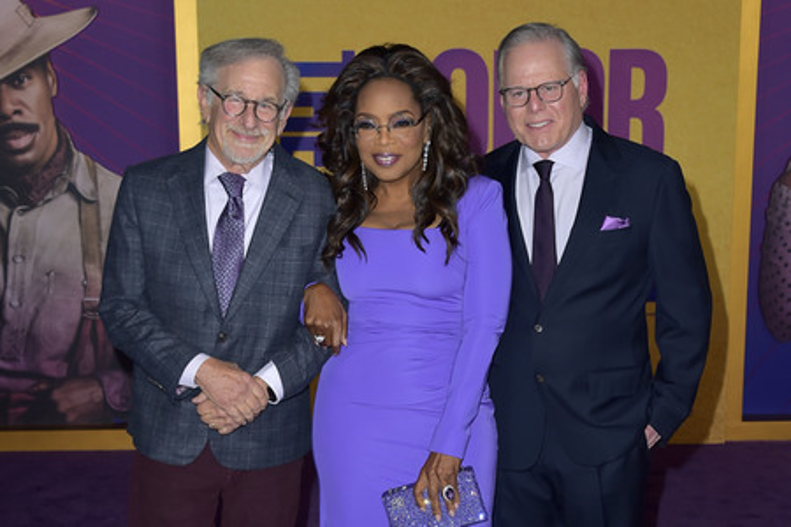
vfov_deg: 31.9
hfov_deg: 46.4
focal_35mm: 42
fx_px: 923
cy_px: 264
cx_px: 396
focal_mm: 42
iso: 320
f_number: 6.3
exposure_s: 1/250
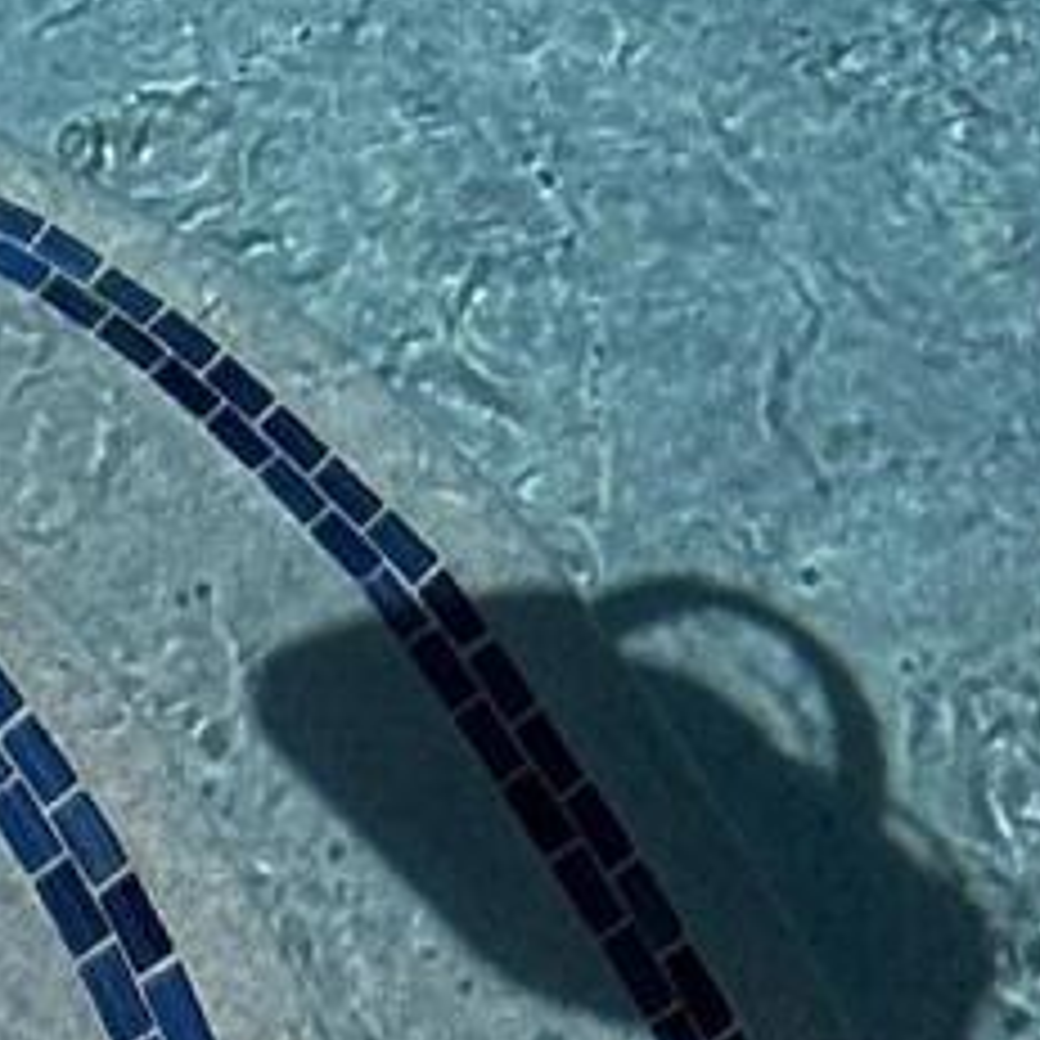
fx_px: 3637
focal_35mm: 107
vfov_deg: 10.9
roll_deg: -2.8
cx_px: 734
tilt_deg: -14.4
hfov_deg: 16.2
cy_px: -2080
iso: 50
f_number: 2.2
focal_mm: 2.22
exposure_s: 1/2451
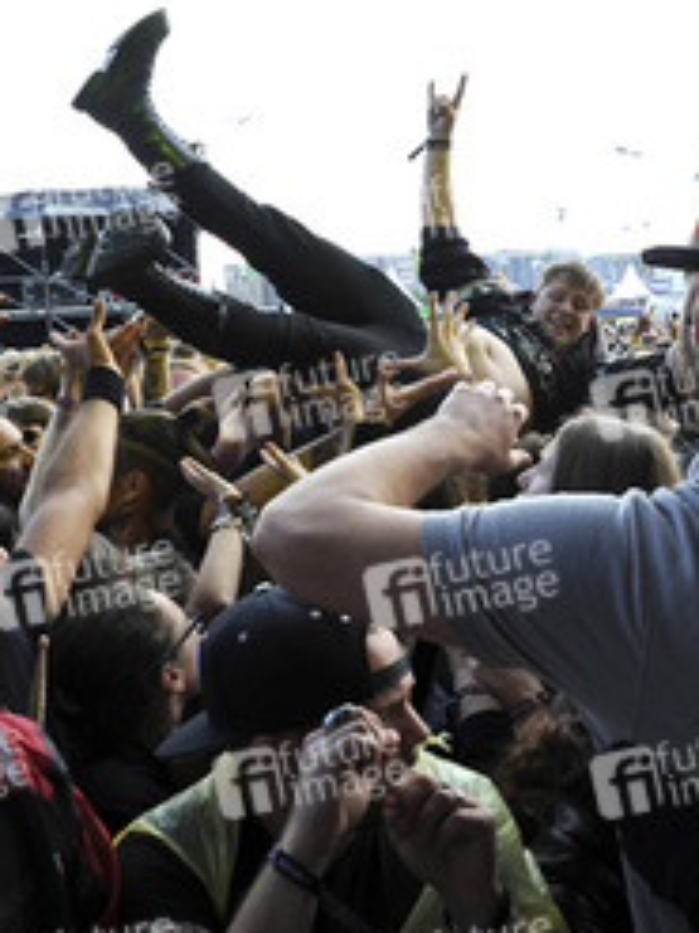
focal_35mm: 42
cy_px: 491
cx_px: 359
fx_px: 1132
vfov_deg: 44.8
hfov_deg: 34.3
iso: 200
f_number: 8
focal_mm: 24
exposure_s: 1/200
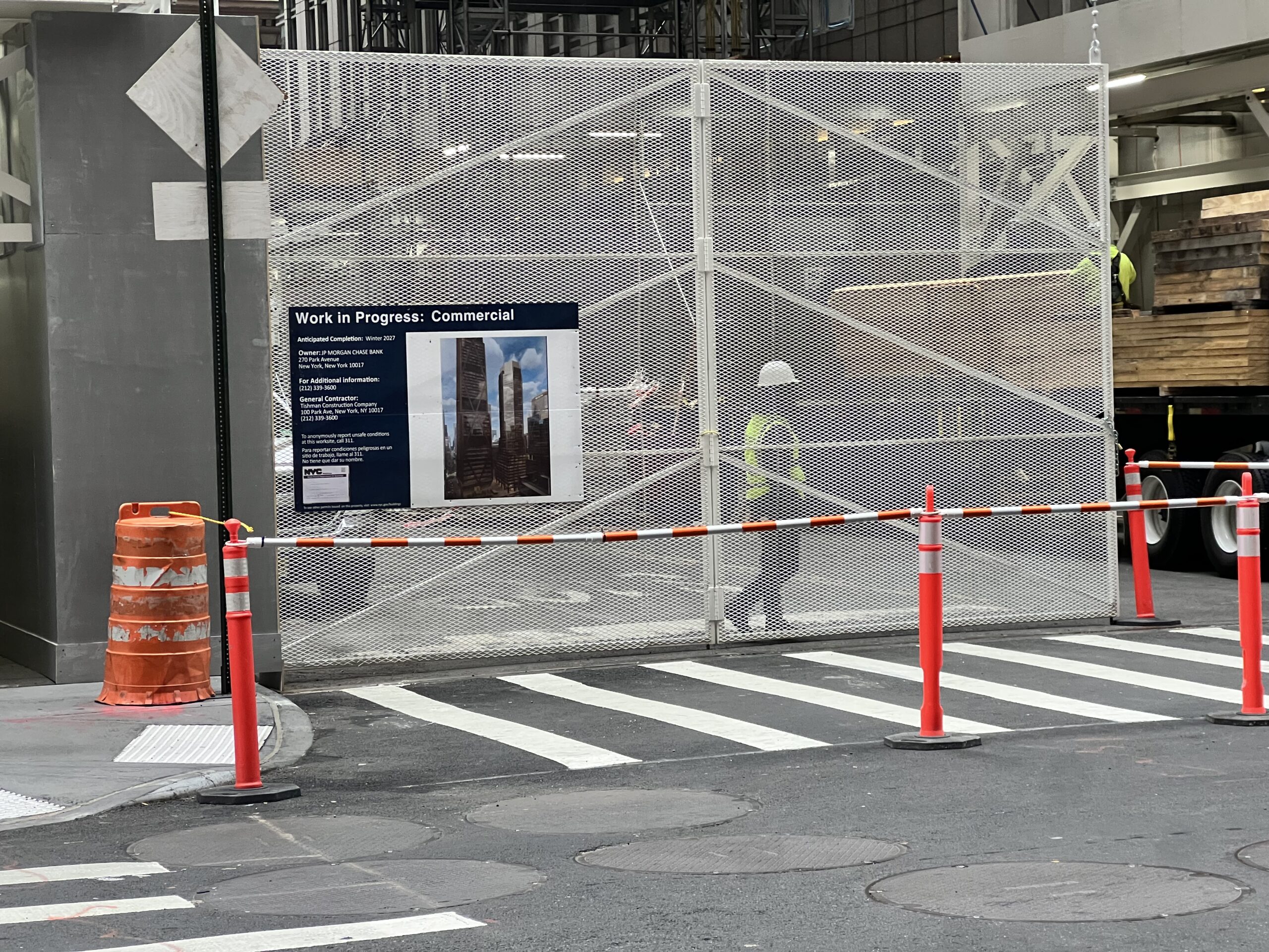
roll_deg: +1.3
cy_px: 476
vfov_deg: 19.1
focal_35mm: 77
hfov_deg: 25.3
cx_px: 634
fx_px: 2823
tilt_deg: -1.5
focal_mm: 9
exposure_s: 1/112
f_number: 2.8
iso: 250
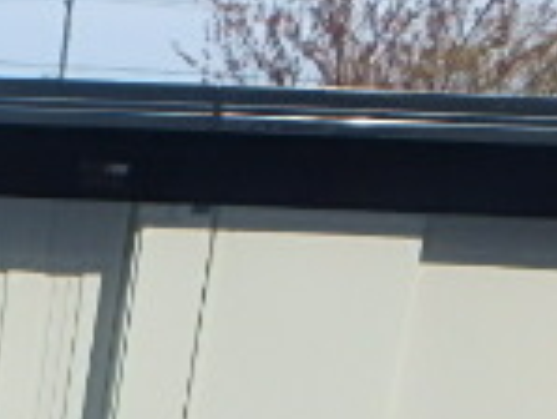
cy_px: 767
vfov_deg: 14.4
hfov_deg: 17.1
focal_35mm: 90
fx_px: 1449
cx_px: -501
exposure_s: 1/640
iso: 125
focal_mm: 3.7
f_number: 6
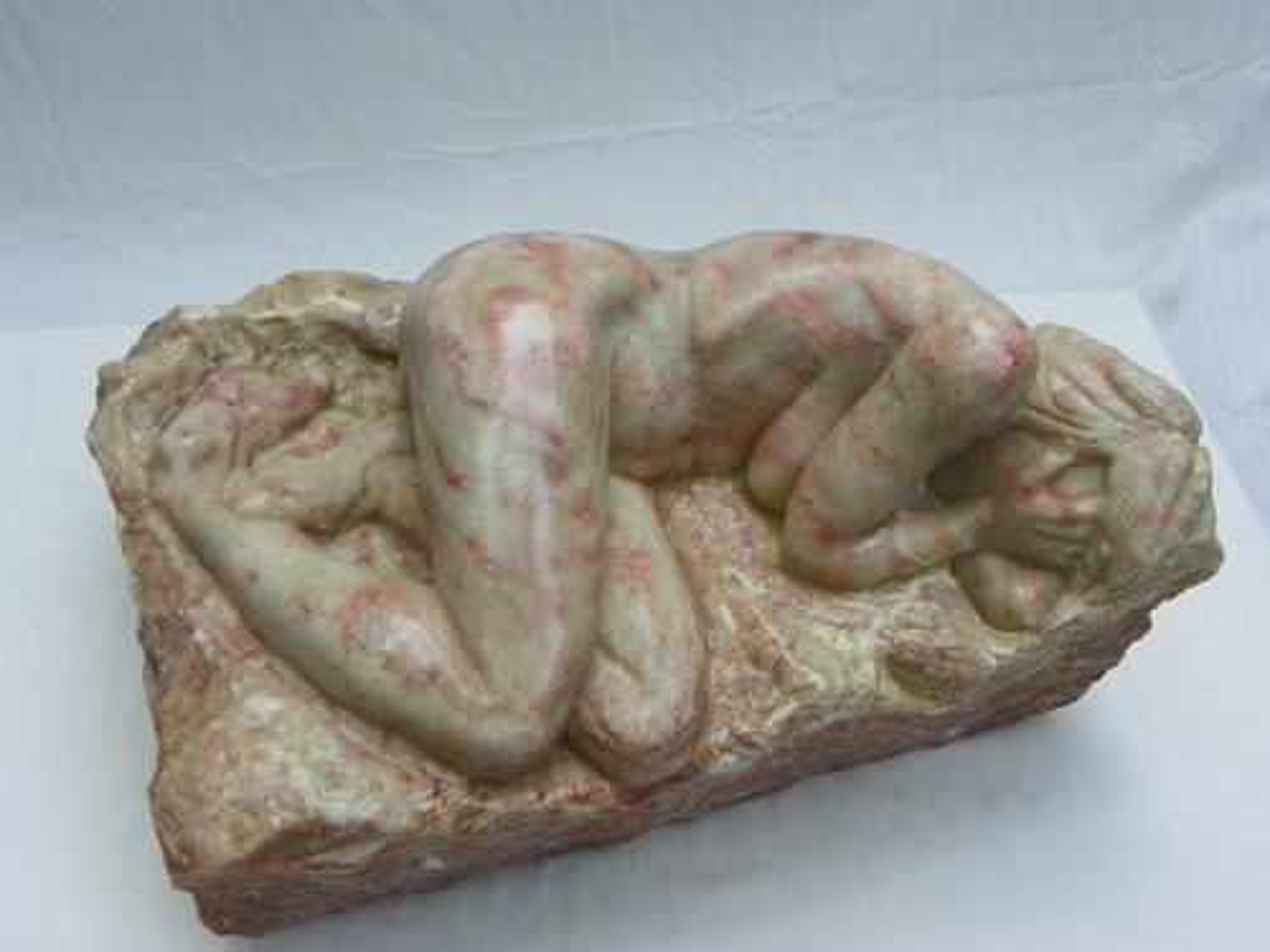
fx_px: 1284
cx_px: 635
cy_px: 476
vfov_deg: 40.7
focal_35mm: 35
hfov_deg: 52.6
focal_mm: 6.2
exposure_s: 1/160
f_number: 4
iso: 64
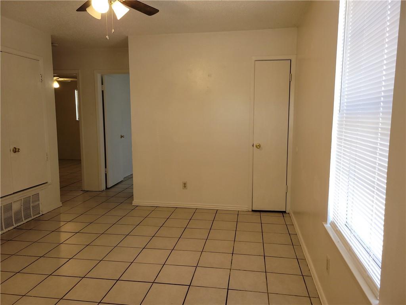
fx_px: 305
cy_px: 152
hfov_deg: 67.3
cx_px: 203
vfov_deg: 53.1
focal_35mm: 26
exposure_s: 1/60
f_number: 1.8
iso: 64
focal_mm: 5.4
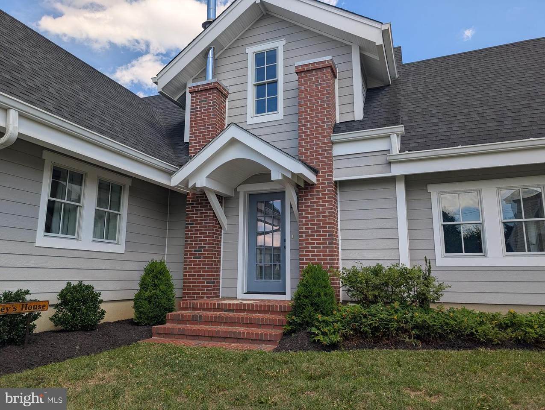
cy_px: 205
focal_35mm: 24
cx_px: 272
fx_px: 378
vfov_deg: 56.9
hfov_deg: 71.5
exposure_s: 1/882
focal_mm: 6.9
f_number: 1.68
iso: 23
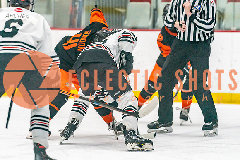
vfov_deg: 4.7
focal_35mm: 291
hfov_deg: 7.1
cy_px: 82
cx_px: 98
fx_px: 1940
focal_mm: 200
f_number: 2.8
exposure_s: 1/1250
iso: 3200
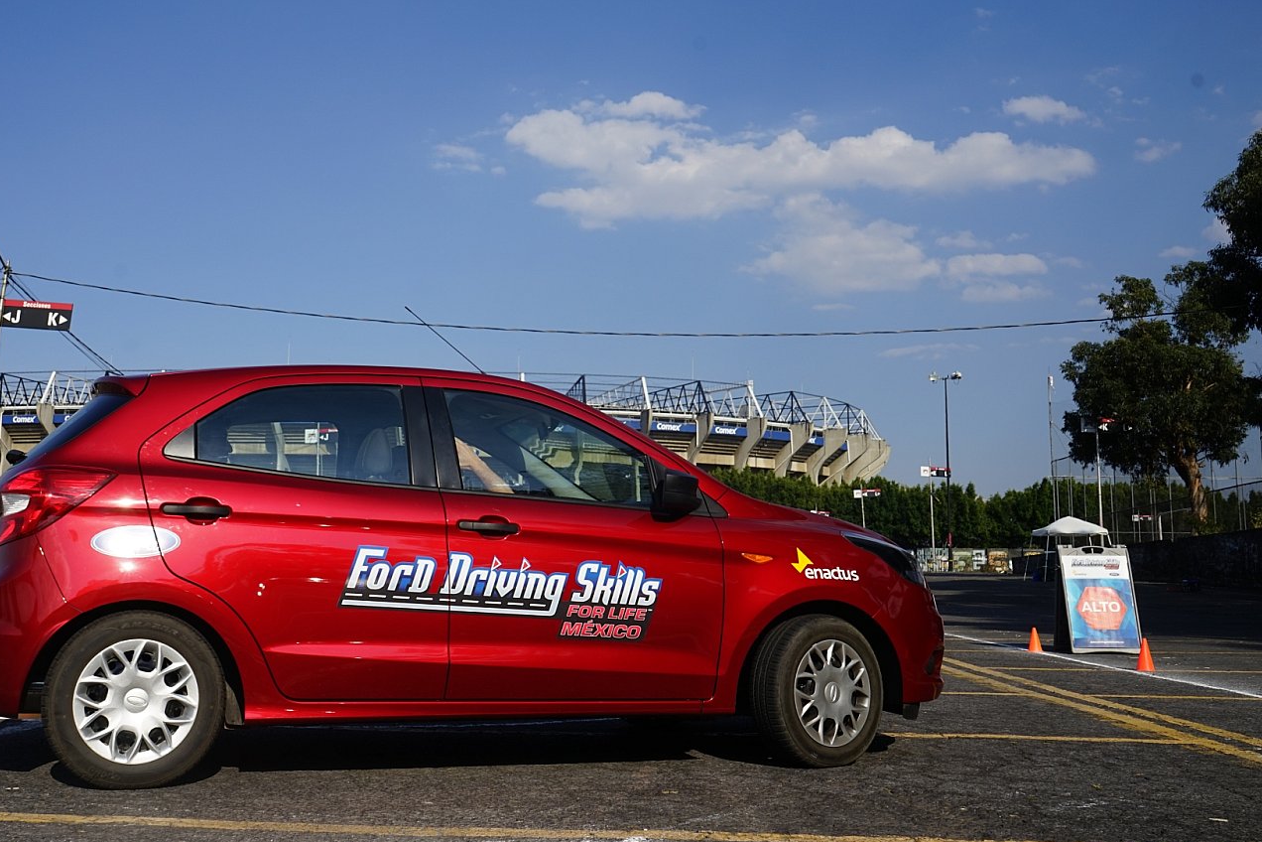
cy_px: 370
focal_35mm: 39
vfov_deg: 34.2
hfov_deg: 49.3
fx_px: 1367
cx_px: 516
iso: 100
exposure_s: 1/250
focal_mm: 31
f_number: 10
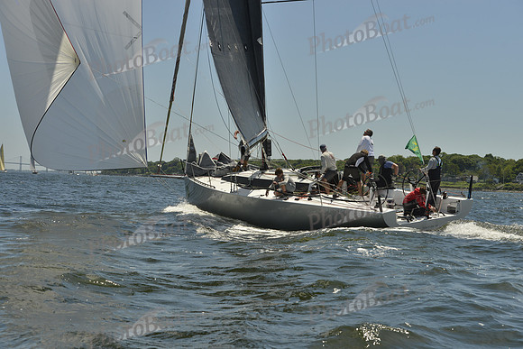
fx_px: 1017
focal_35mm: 70
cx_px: 262
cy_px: 174
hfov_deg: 28.8
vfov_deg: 19.5
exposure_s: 1/1600
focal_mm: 70
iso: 280
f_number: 9
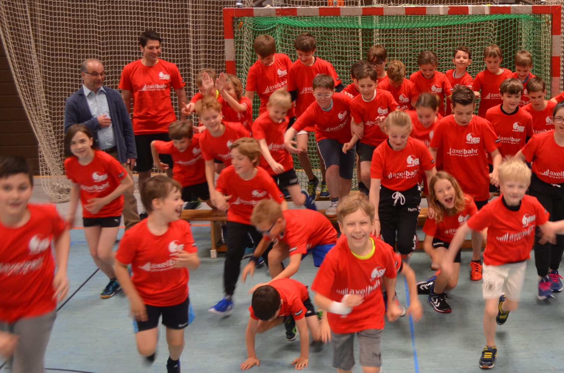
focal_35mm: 52
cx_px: 424
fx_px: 813
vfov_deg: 25.9
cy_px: 170
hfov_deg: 37.3
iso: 640
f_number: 4
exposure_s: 1/60
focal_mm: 22
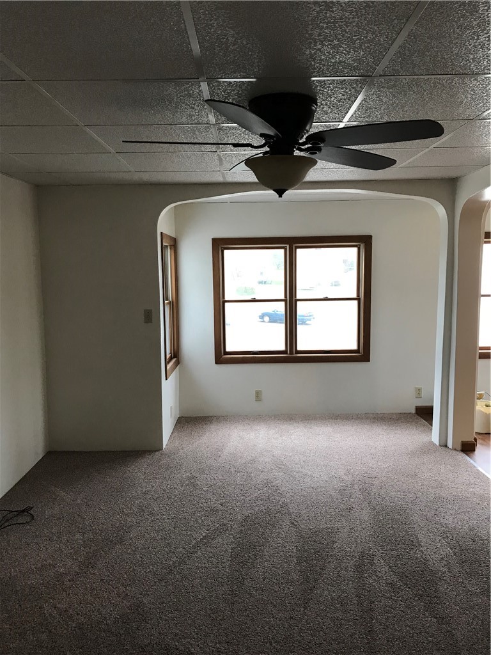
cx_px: 246
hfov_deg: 49.7
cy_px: 328
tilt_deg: -5.0
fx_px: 530
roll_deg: +1.8
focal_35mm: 28
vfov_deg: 63.4
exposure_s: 1/30
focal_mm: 3.99
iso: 40
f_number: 1.8
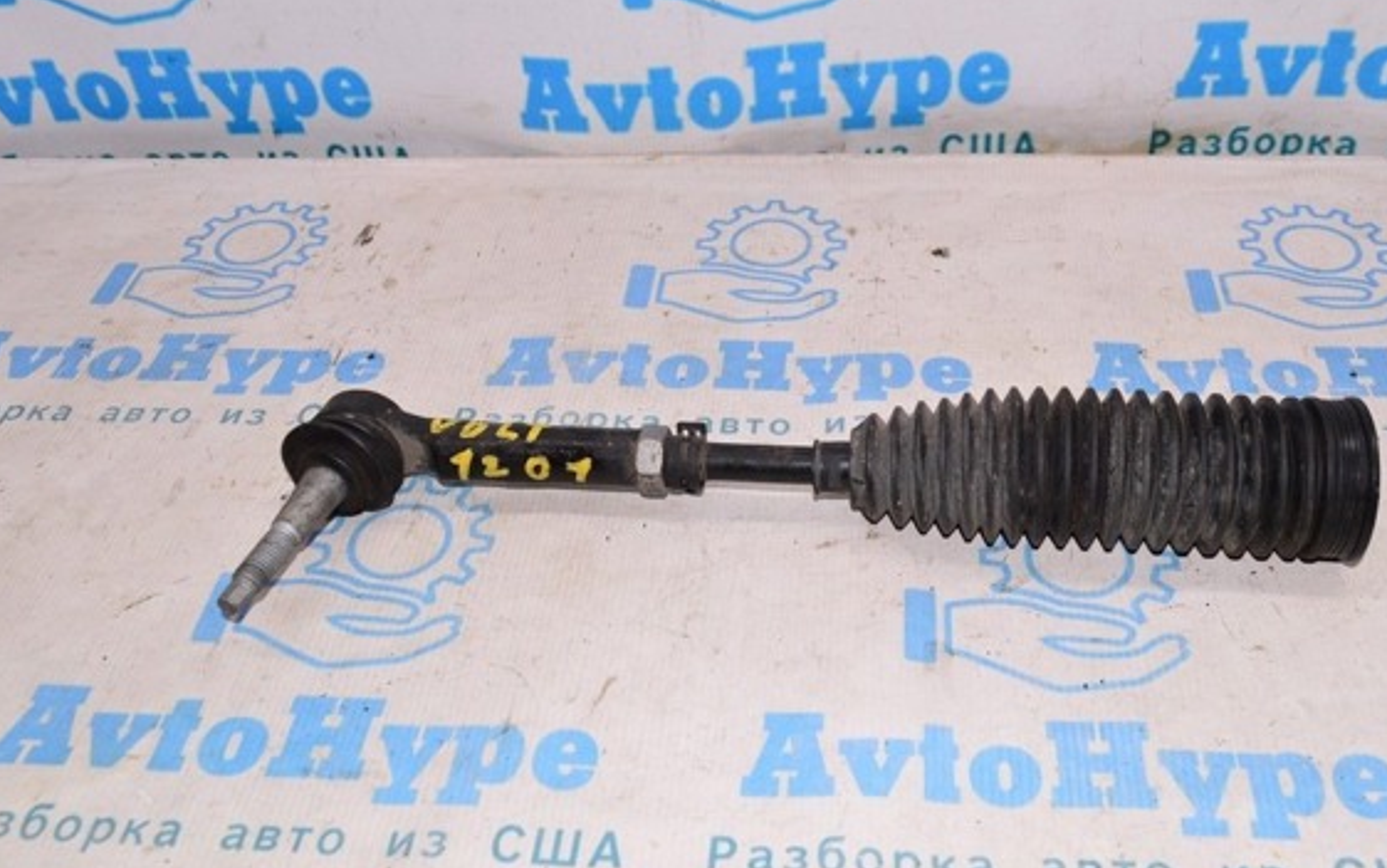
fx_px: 1383
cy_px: 451
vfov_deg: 34.8
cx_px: 766
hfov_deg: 53.2
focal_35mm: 37
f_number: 8
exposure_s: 1/200
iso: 1600
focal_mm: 21
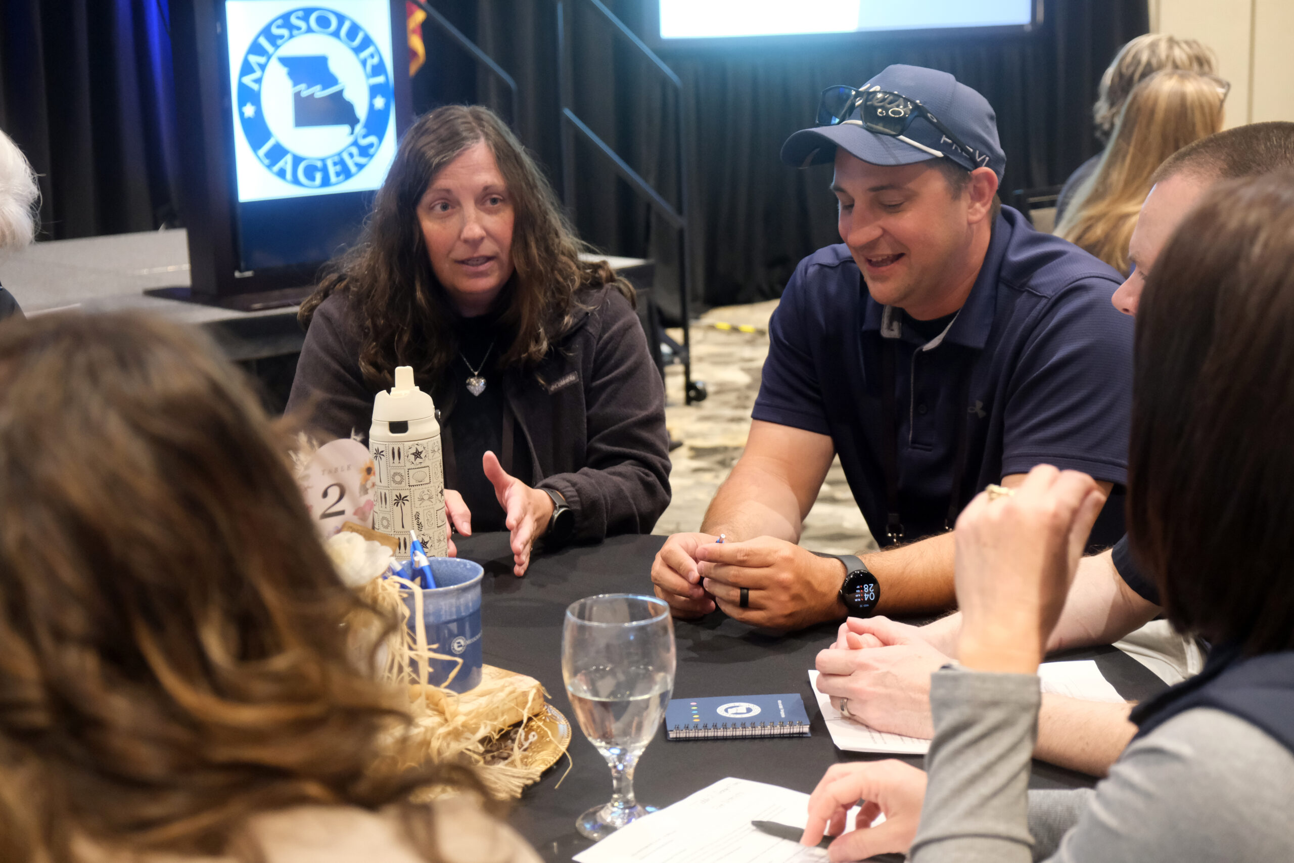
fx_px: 1941
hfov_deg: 36.9
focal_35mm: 54
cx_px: 647
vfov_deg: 25.1
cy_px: 432
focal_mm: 35.8
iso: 3200
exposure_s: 1/38
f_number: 3.6
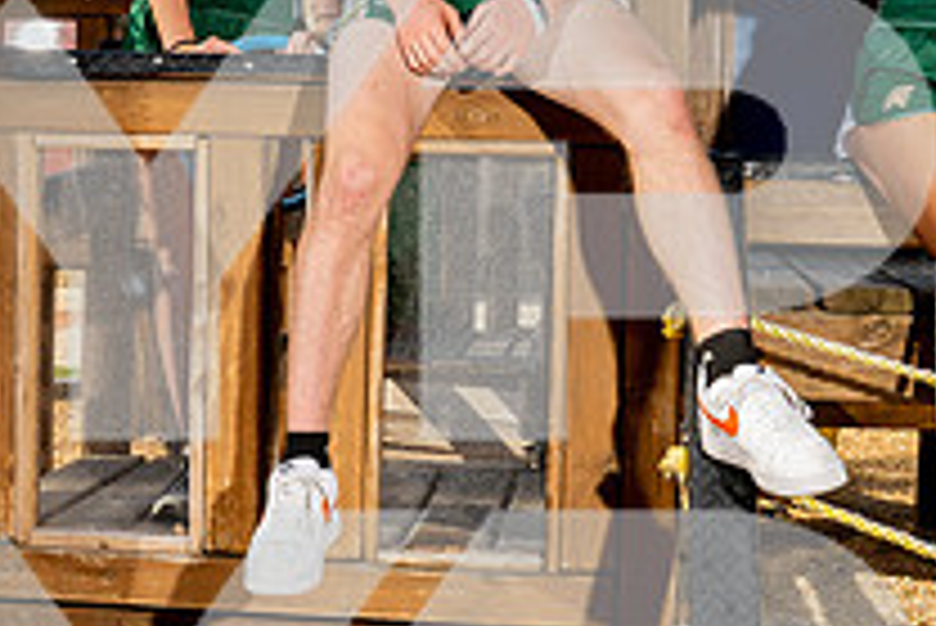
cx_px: 325
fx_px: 2133
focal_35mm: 82
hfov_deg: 24.6
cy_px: 198
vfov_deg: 16.6
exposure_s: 1/250
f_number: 8
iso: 160
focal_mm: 26
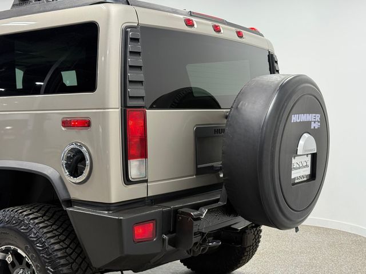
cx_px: 183
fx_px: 508
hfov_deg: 39.7
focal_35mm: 48
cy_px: 137
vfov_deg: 30.3
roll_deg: -0.4
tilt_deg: -2.8
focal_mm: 6.76
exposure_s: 1/120
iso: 100
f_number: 1.78
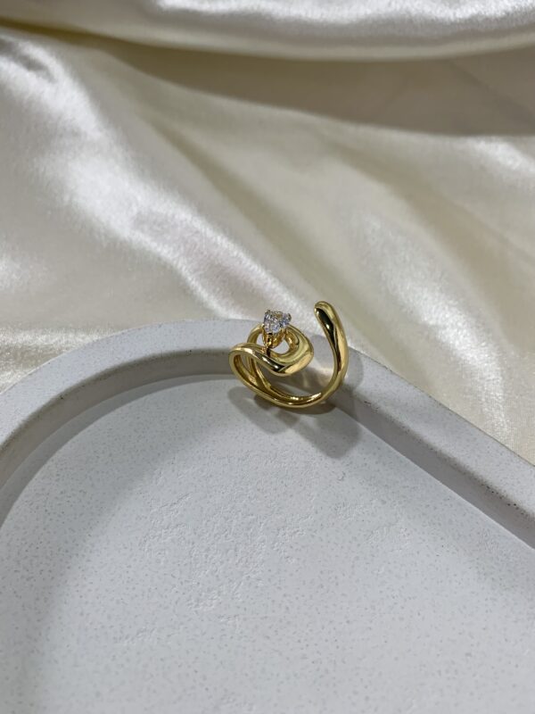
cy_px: 357
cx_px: 268
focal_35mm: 26
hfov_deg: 53.1
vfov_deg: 67.3
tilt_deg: -52.7
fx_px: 536
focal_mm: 4.25
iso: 80
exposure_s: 1/100
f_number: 1.8
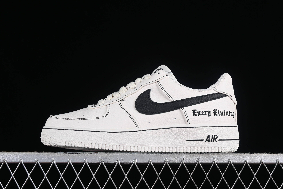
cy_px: 94
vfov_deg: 18.2
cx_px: 142
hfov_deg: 27.0
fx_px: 590
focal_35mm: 75
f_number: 8
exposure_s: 1/80
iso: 160
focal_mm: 50
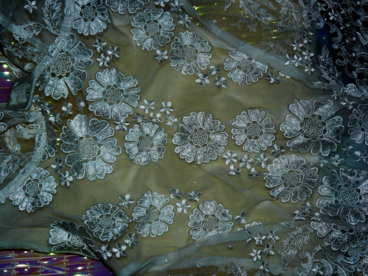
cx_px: 184
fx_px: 659
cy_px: 138
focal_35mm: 62
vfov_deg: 23.7
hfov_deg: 31.2
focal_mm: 10.4
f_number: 3.2
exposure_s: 1/30
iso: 100
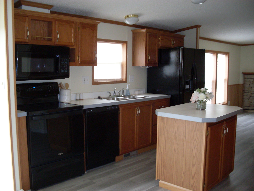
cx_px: 127
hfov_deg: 49.0
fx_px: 279
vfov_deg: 37.7
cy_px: 96
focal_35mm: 38
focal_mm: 6.3
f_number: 2.8
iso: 100
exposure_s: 1/30
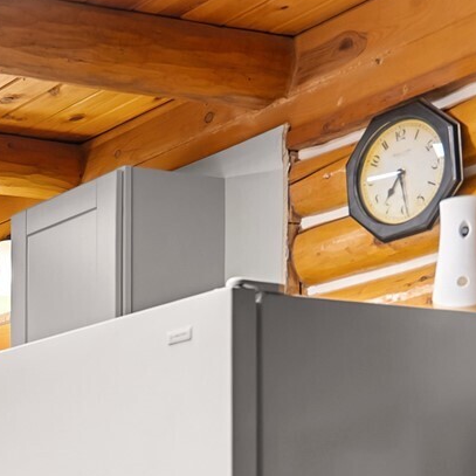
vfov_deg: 19.3
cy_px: 560
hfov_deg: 17.0
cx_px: -372
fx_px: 1322
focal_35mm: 85
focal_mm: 24
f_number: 2.8
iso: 400
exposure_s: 1/15
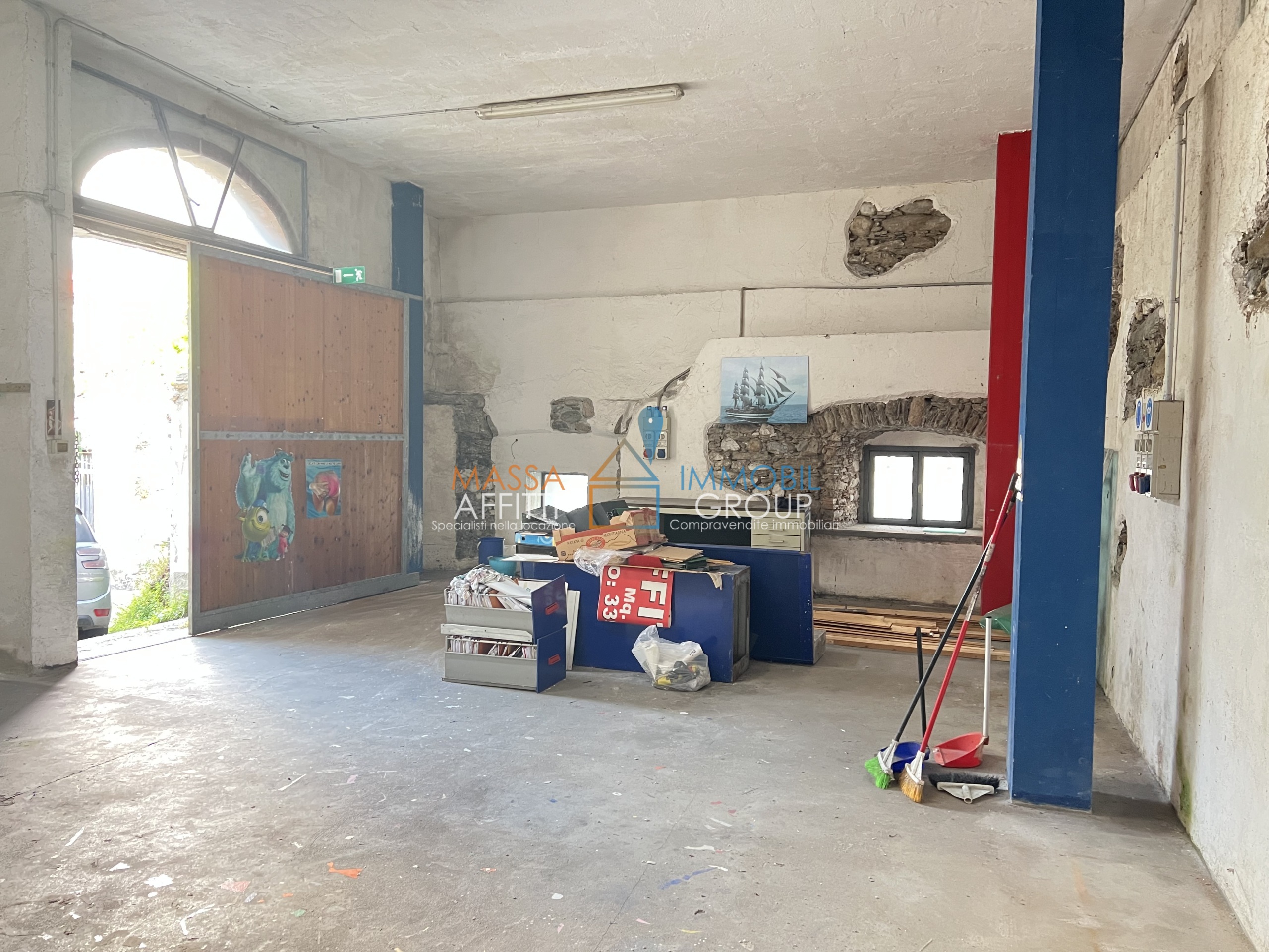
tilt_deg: -3.7
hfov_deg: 67.3
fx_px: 953
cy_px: 476
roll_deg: -0.8
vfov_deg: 53.1
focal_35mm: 26
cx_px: 634
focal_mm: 5.7
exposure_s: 1/41
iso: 500
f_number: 1.5
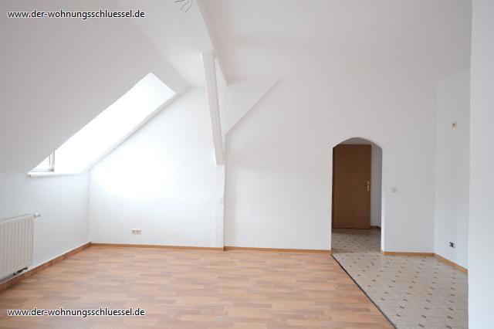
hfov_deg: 100.4
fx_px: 206
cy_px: 164
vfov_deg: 77.3
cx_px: 247
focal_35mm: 15
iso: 800
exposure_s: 1/60
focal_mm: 9.9
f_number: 2.8
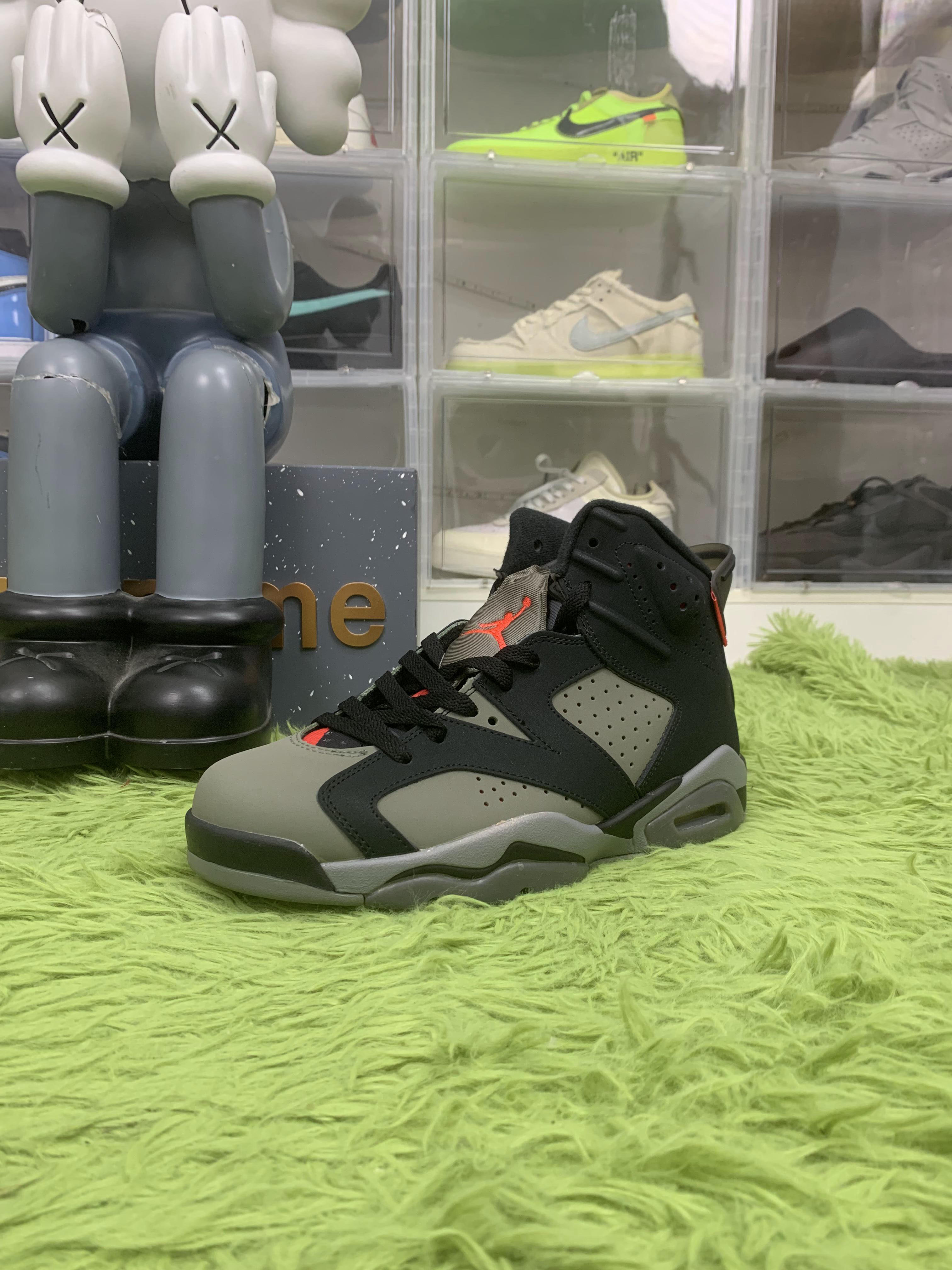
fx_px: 953
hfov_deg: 53.1
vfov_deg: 67.3
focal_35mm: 26
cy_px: 635
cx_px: 476
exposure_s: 1/60
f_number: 1.8
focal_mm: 4.25
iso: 125
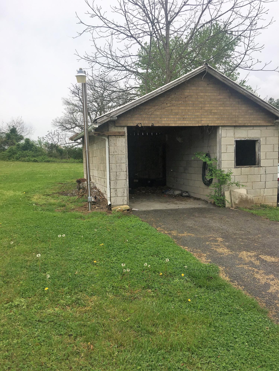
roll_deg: +1.0
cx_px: 140
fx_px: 312
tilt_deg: -5.5
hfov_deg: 48.2
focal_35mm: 29
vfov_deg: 61.7
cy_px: 186
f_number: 2.2
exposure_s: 1/746
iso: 25
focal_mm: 4.15
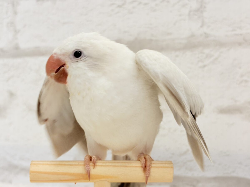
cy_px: 94
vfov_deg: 28.0
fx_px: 376
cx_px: 125
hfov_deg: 36.8
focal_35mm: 52
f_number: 1.6
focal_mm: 5.96
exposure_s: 1/100
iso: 100
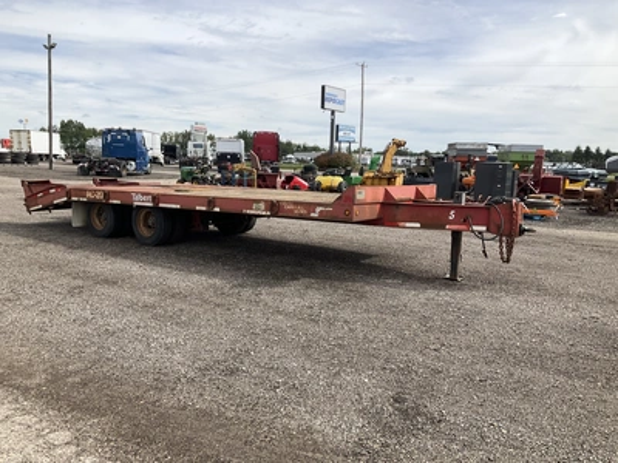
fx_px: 518
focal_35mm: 29
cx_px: 309
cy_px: 232
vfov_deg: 48.2
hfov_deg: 61.7
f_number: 1.8
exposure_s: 1/2058
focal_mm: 3
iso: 25
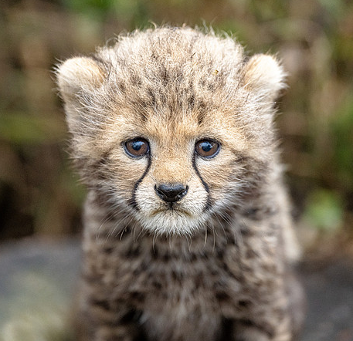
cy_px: 164
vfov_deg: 2.2
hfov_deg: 2.2
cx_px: 202
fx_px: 9023
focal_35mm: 795
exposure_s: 1/125
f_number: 4
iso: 4000
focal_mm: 600
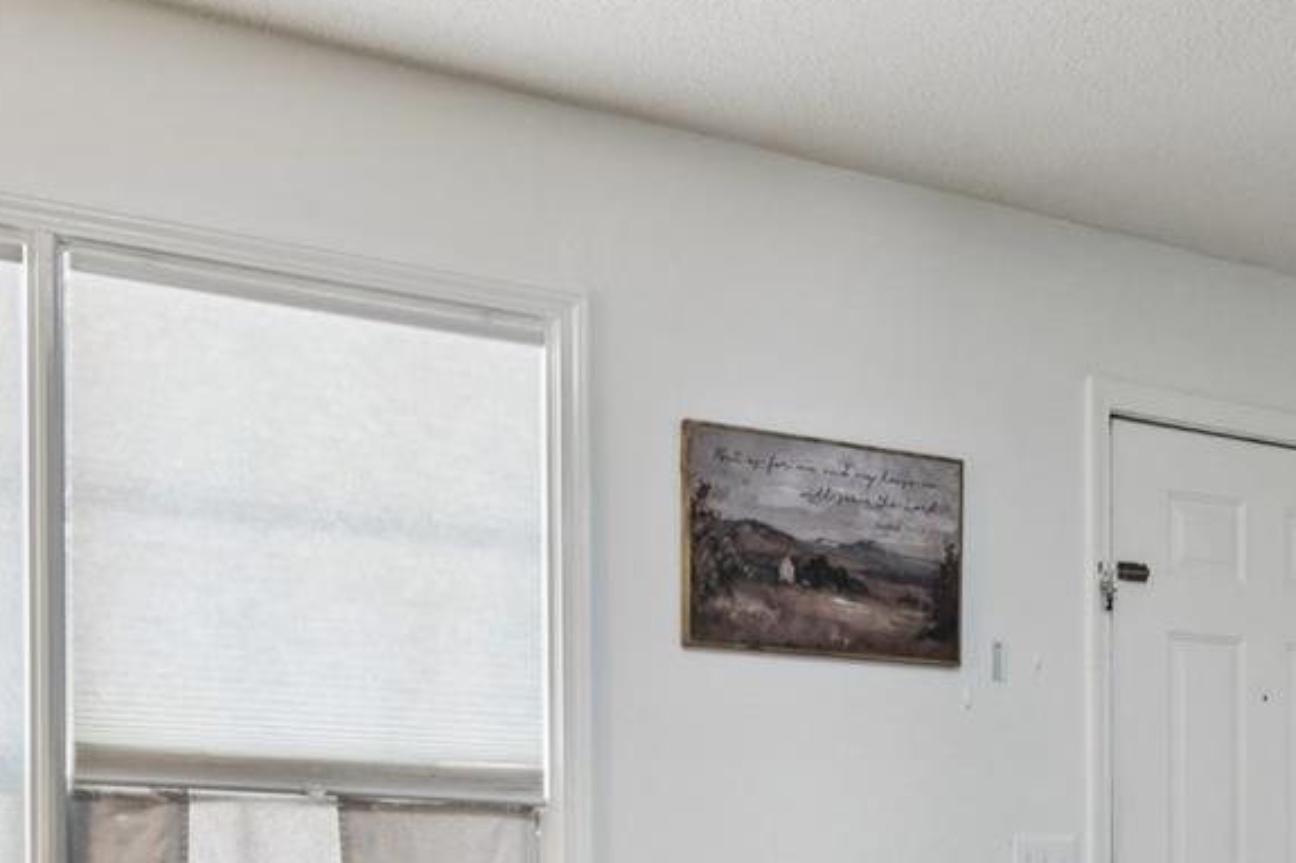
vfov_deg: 22.1
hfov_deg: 34.2
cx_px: 760
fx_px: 2103
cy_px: 927
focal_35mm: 58
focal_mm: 16.4
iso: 200
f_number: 13
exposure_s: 1/4
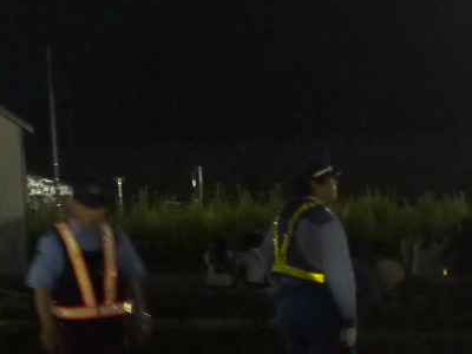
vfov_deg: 7.0
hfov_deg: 9.0
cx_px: -519
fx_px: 2795
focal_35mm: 205
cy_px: -335
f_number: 1.7
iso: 800
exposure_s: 1/15
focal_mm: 20
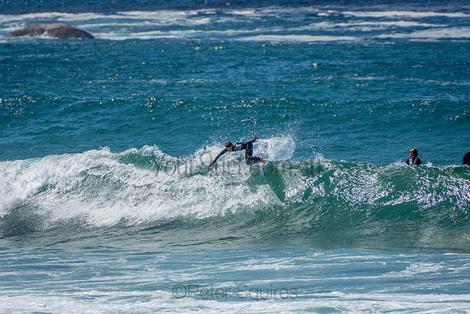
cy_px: 157
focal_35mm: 600
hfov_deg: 3.4
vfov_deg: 2.3
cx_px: 235
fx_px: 7835
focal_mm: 400
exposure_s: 1/2000
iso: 250
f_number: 5.6
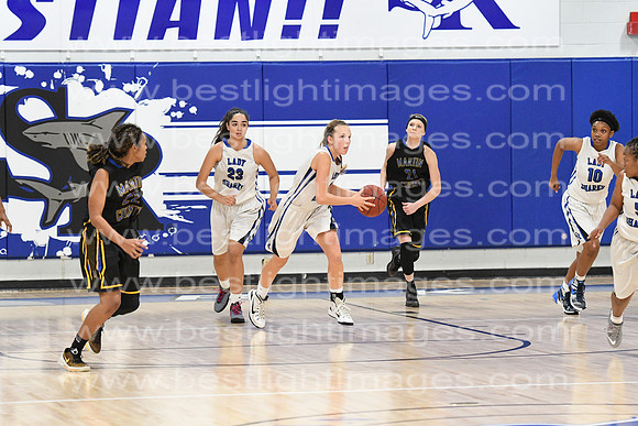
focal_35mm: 183
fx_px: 3244
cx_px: 319
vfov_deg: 7.5
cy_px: 213
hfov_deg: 11.2
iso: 5000
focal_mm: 122
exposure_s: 1/640
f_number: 3.5
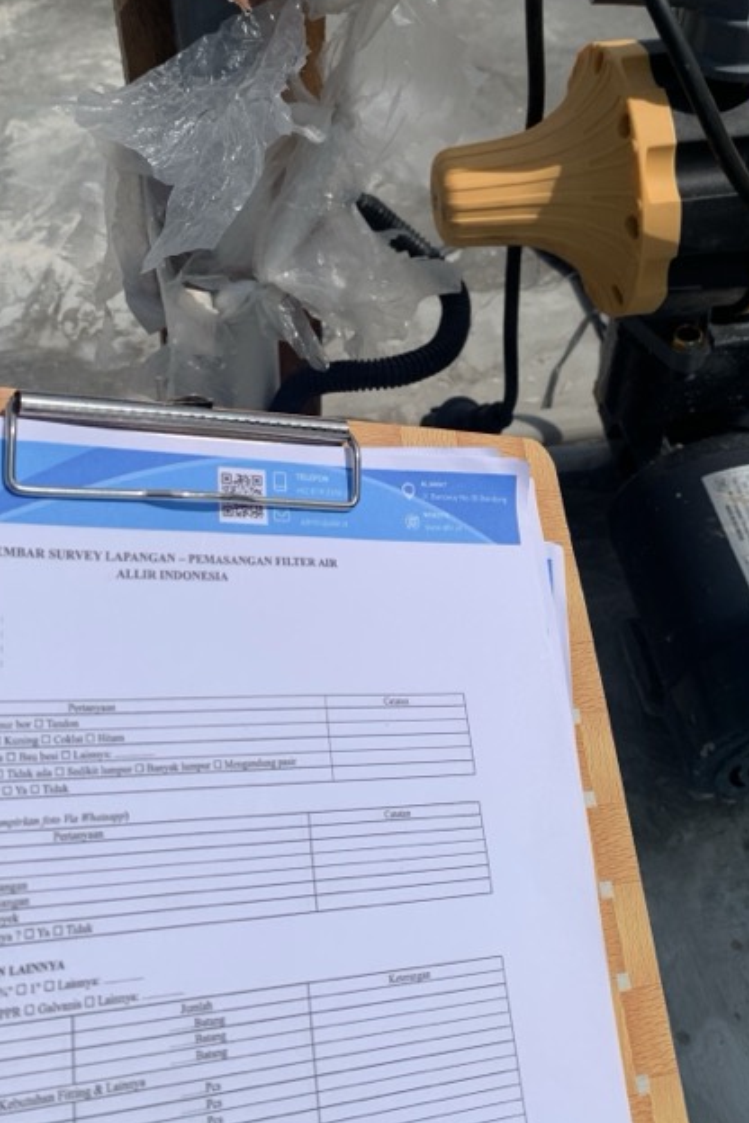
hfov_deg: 34.2
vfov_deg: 48.3
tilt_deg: -43.9
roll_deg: -1.8
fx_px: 1217
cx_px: 370
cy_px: 329
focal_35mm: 39
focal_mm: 4.25
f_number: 1.8
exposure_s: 1/7407
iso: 25
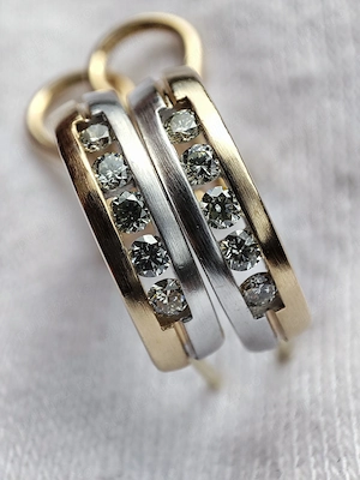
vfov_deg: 38.9
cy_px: 240
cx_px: 180
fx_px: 679
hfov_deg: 29.7
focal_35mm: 49
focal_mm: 4.1
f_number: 2.4
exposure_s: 1/1587
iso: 50
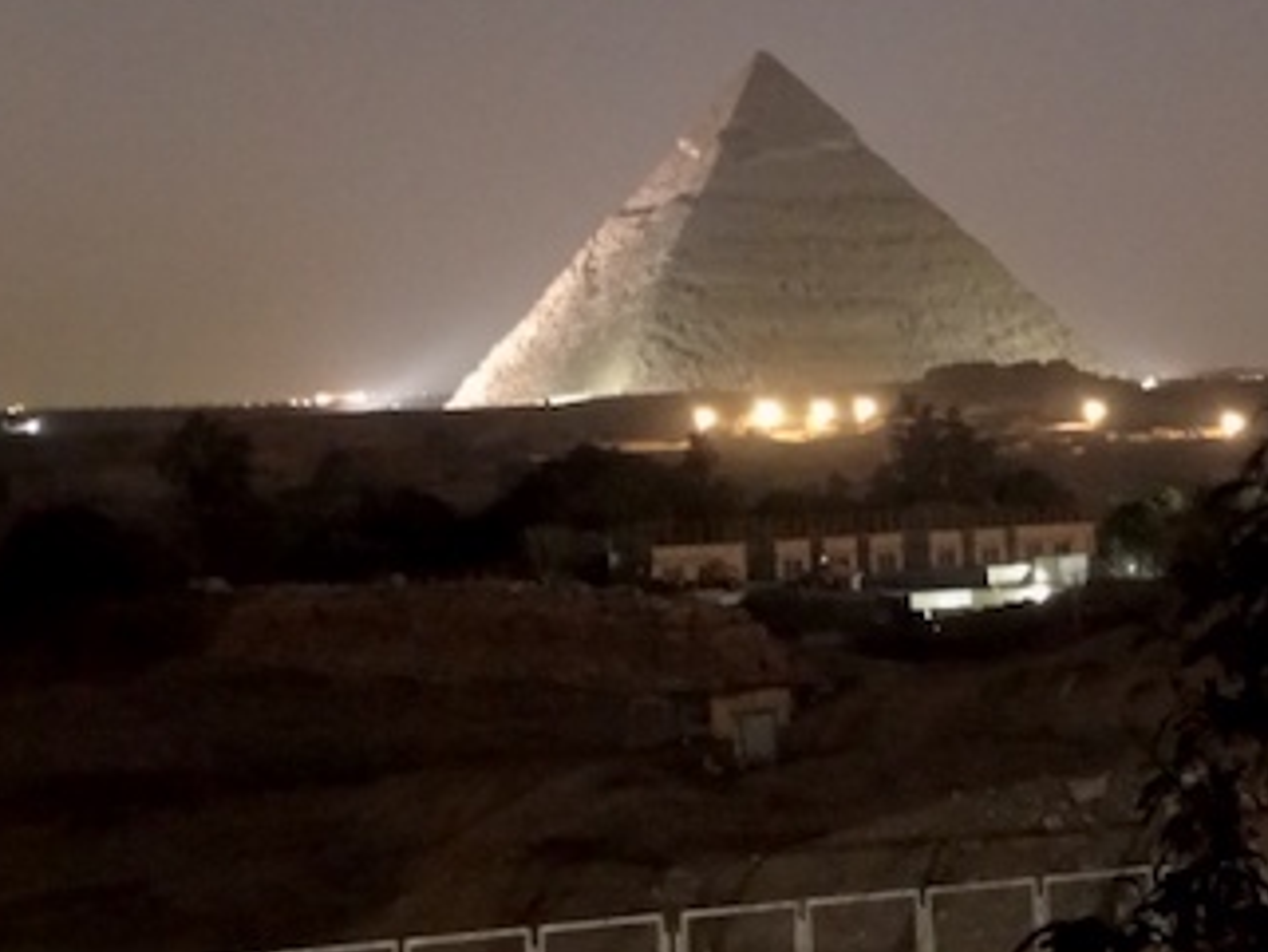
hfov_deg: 22.3
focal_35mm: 86
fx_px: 3151
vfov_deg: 17.1
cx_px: 1118
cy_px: 324
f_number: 1.6
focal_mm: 4.09
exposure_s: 1/12.5
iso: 6400
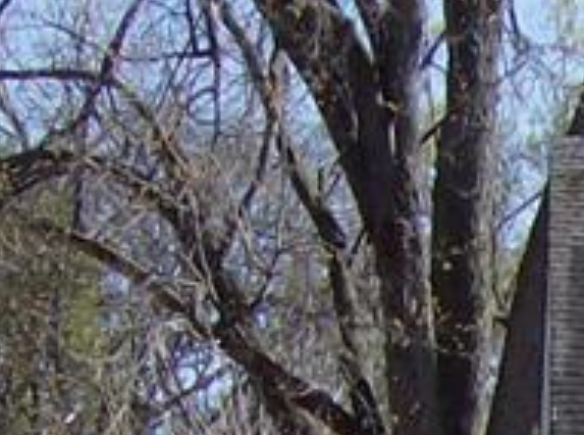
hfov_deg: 9.4
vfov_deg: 7.2
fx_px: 3246
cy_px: 1005
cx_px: 1272
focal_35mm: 193
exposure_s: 1/405
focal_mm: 6
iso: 100
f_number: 4.7
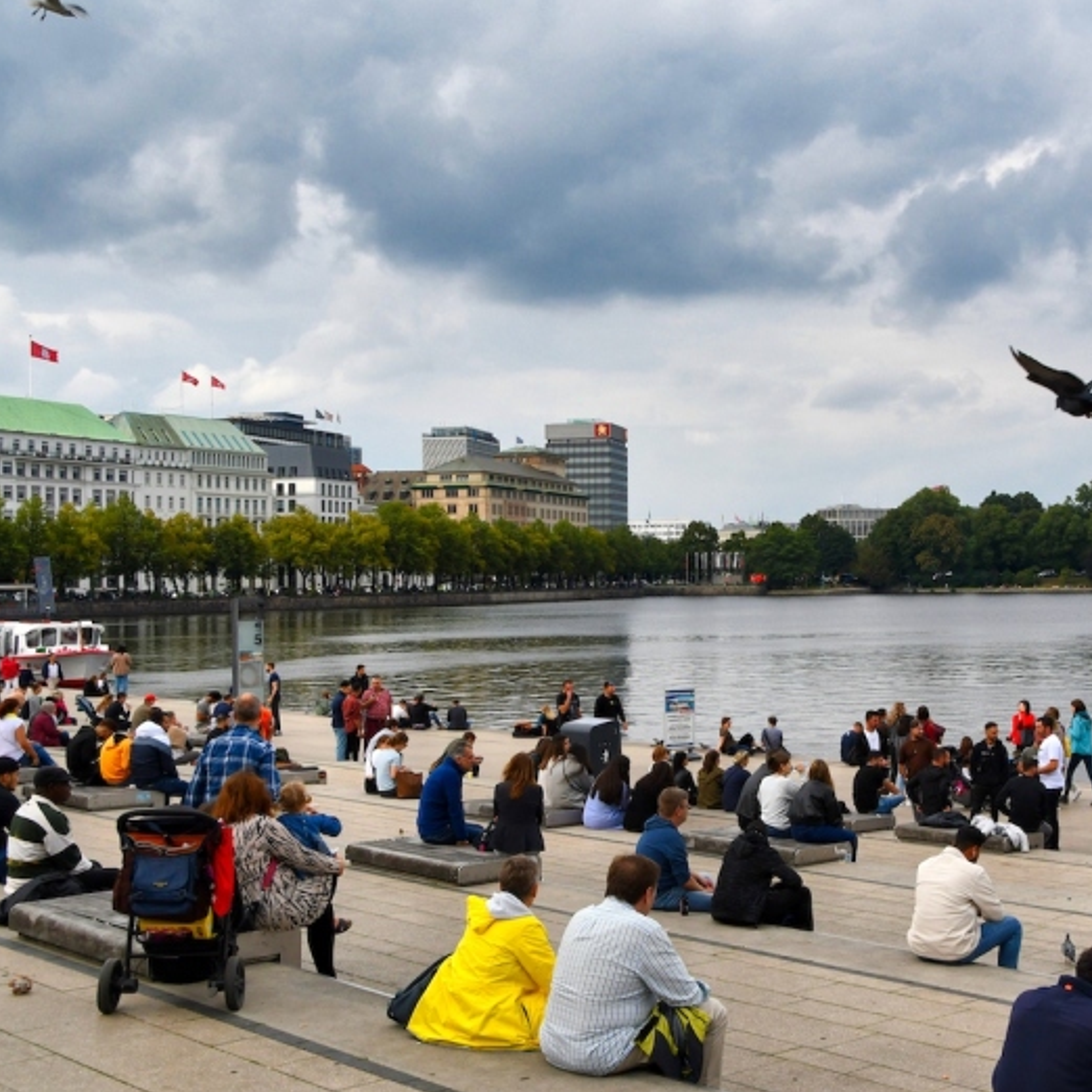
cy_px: 554
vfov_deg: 39.2
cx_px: 803
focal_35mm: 43
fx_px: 1535
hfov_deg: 38.3
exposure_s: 1/500
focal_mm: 22
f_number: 11
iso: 500
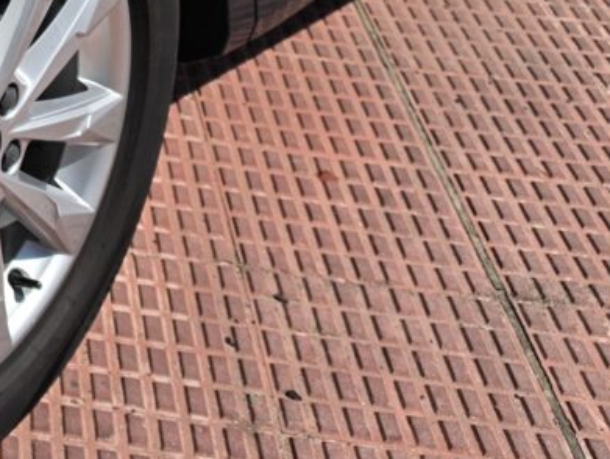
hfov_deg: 18.6
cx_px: -292
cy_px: -322
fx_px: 1658
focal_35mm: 94
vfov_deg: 14.2
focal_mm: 6.5
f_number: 1.4
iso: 32
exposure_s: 1/7939
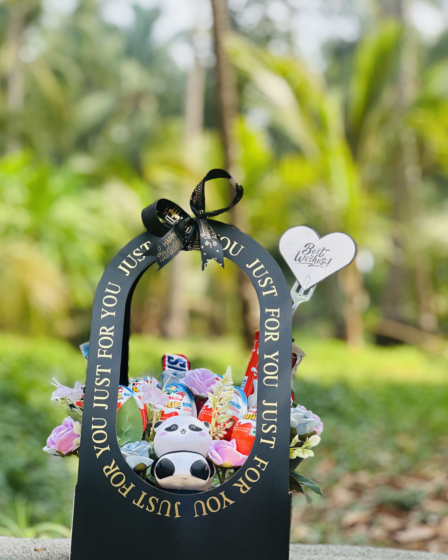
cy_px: 287
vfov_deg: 23.6
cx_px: 225
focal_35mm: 81
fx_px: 1342
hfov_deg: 18.9
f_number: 2.8
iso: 25
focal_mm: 9
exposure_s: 1/121
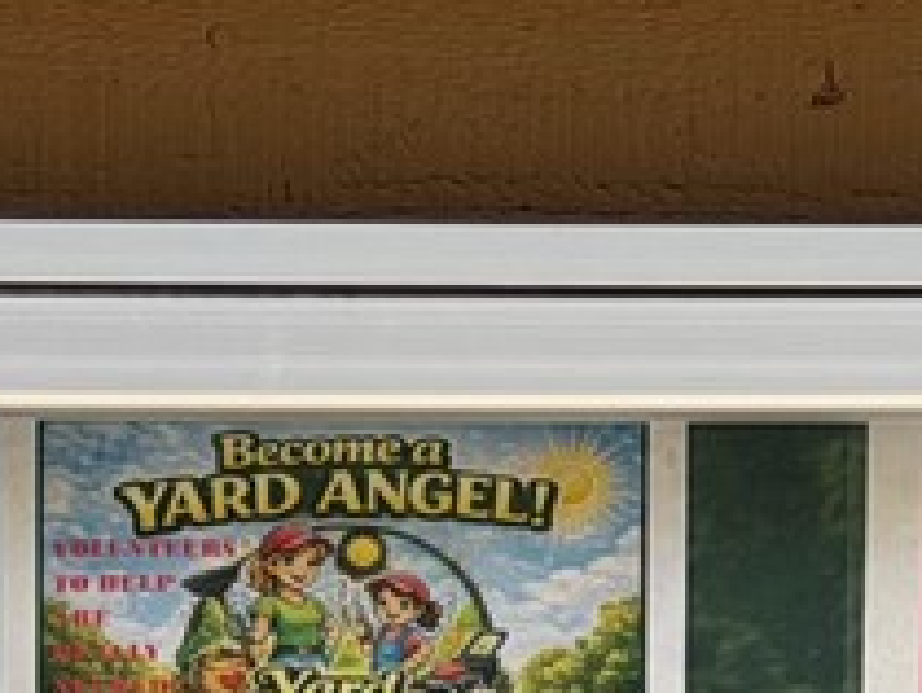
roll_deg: -0.4
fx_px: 6240
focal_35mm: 234
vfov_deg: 6.1
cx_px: -162
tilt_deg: +0.5
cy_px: 1557
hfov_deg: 8.4
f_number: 1.78
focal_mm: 6.76
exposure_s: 1/1575
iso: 64
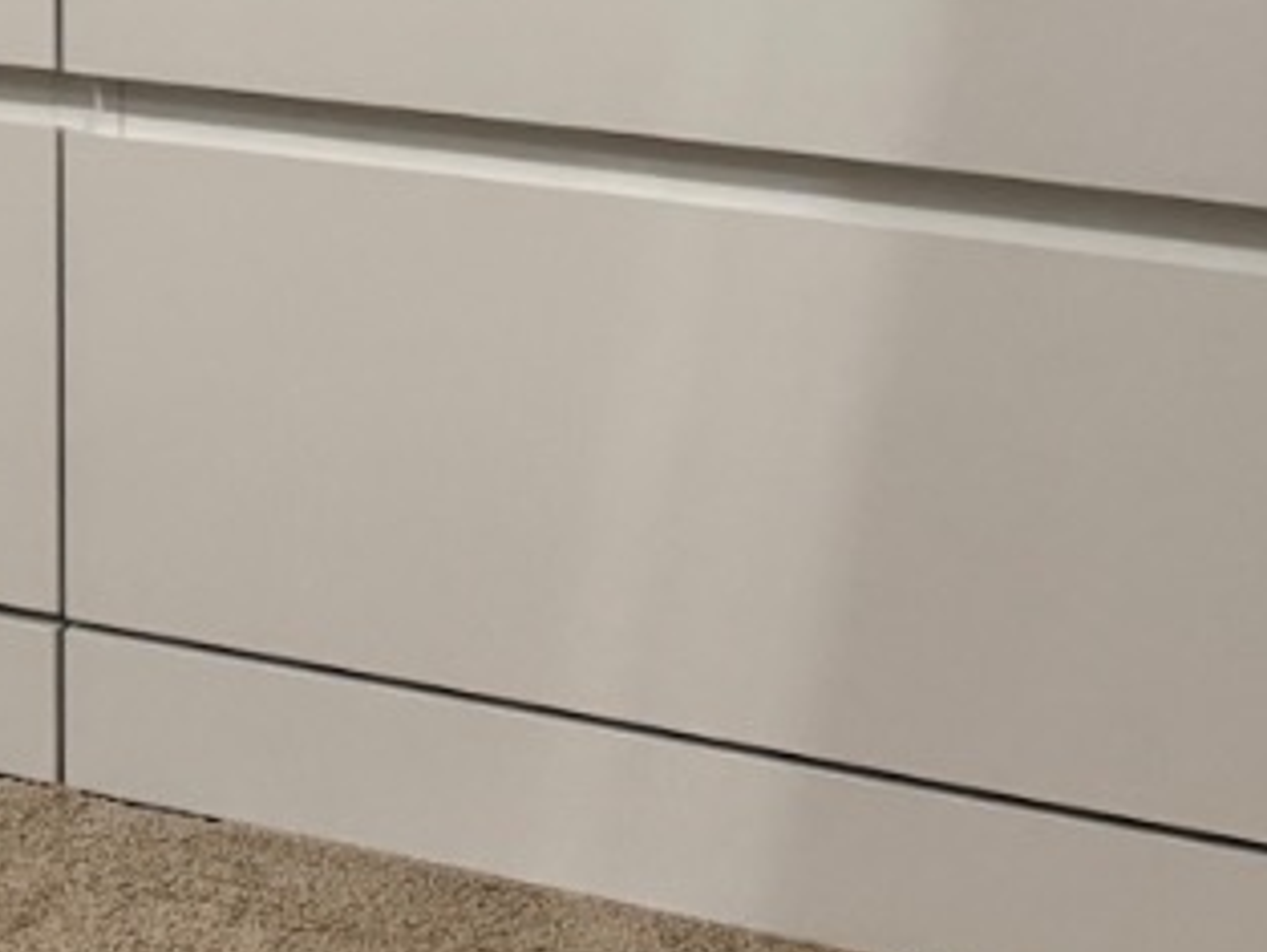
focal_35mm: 92
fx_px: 3369
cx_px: 494
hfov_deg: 21.3
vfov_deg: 14.9
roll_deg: +2.1
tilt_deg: -5.4
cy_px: -474
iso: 400
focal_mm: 6.76
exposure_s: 1/60
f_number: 1.78
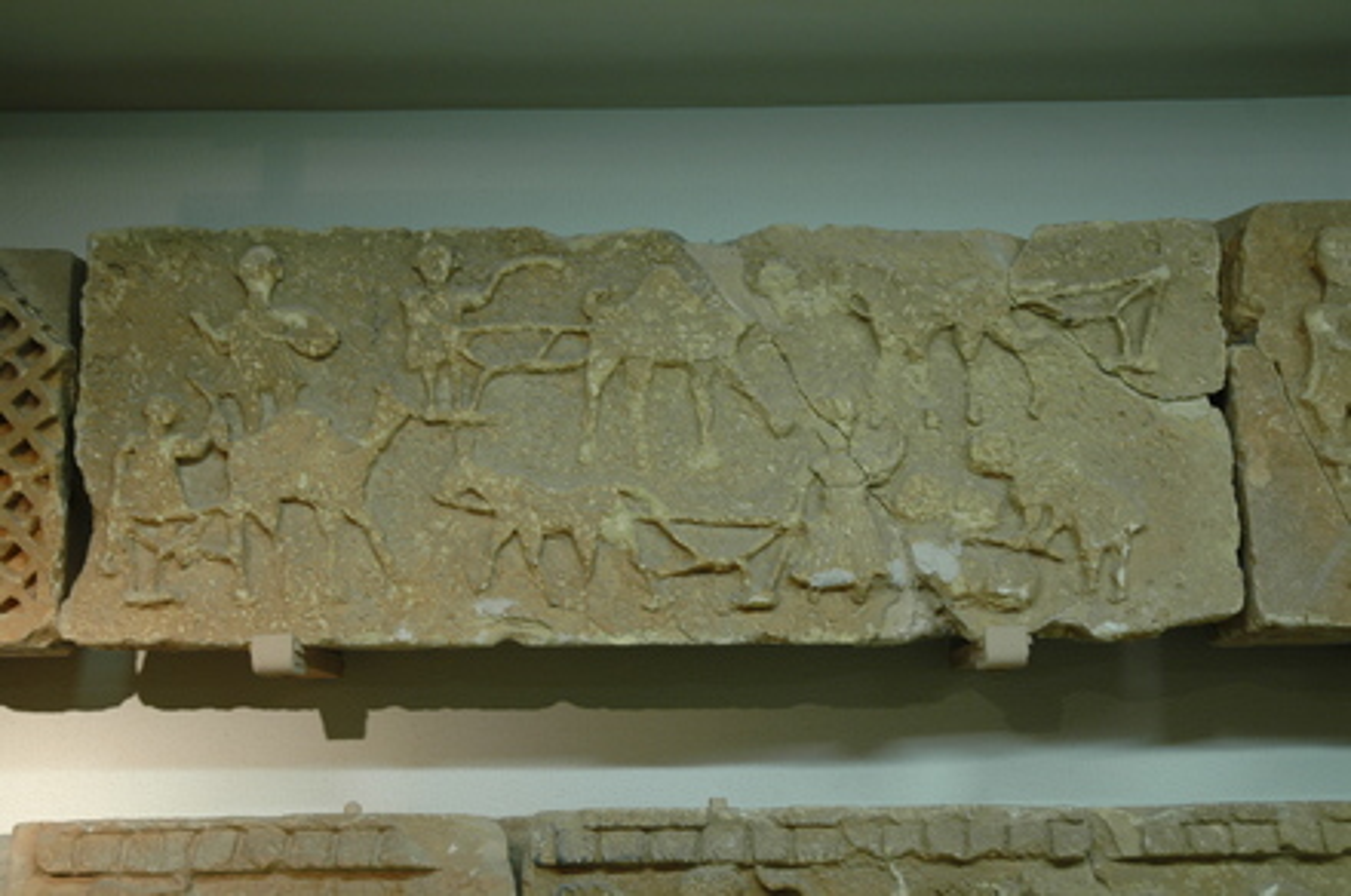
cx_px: 676
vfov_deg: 28.9
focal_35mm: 46
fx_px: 1742
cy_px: 448
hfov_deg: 42.4
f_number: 4.5
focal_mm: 31
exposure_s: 1/15
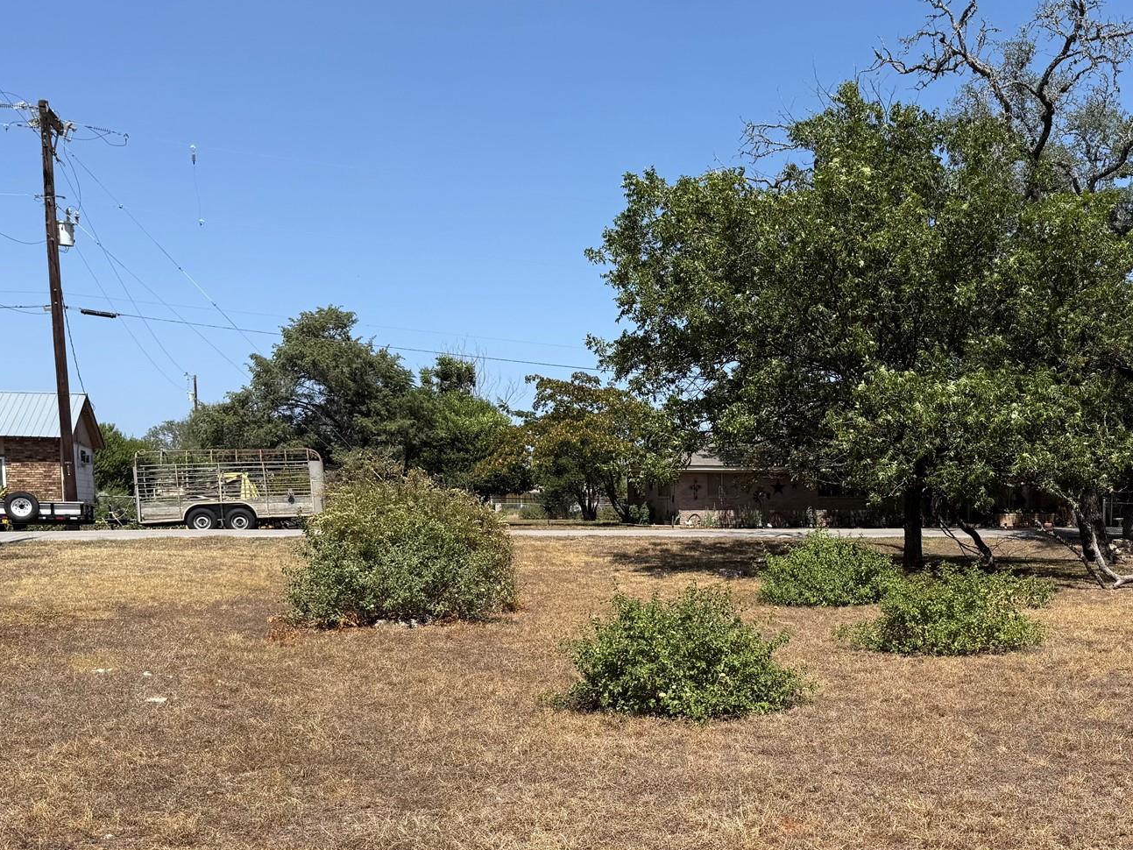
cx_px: 782
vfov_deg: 36.9
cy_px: 624
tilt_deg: -4.8
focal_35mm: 38
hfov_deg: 47.9
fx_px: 1244
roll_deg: -0.2
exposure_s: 1/4167
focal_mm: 6.76
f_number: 1.78
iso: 80
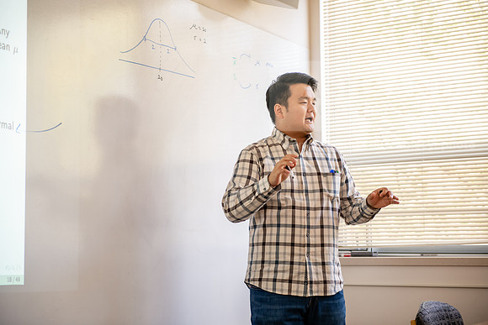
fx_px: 949
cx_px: 244
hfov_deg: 28.8
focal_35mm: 70
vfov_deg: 19.5
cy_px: 162
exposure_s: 1/200
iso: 1250
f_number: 3.2
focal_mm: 70
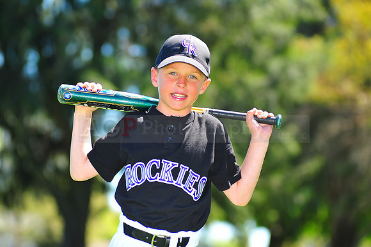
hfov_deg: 11.4
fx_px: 1854
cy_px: 124
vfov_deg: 7.6
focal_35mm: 180
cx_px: 186
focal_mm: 180
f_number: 5
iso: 200
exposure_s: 1/320
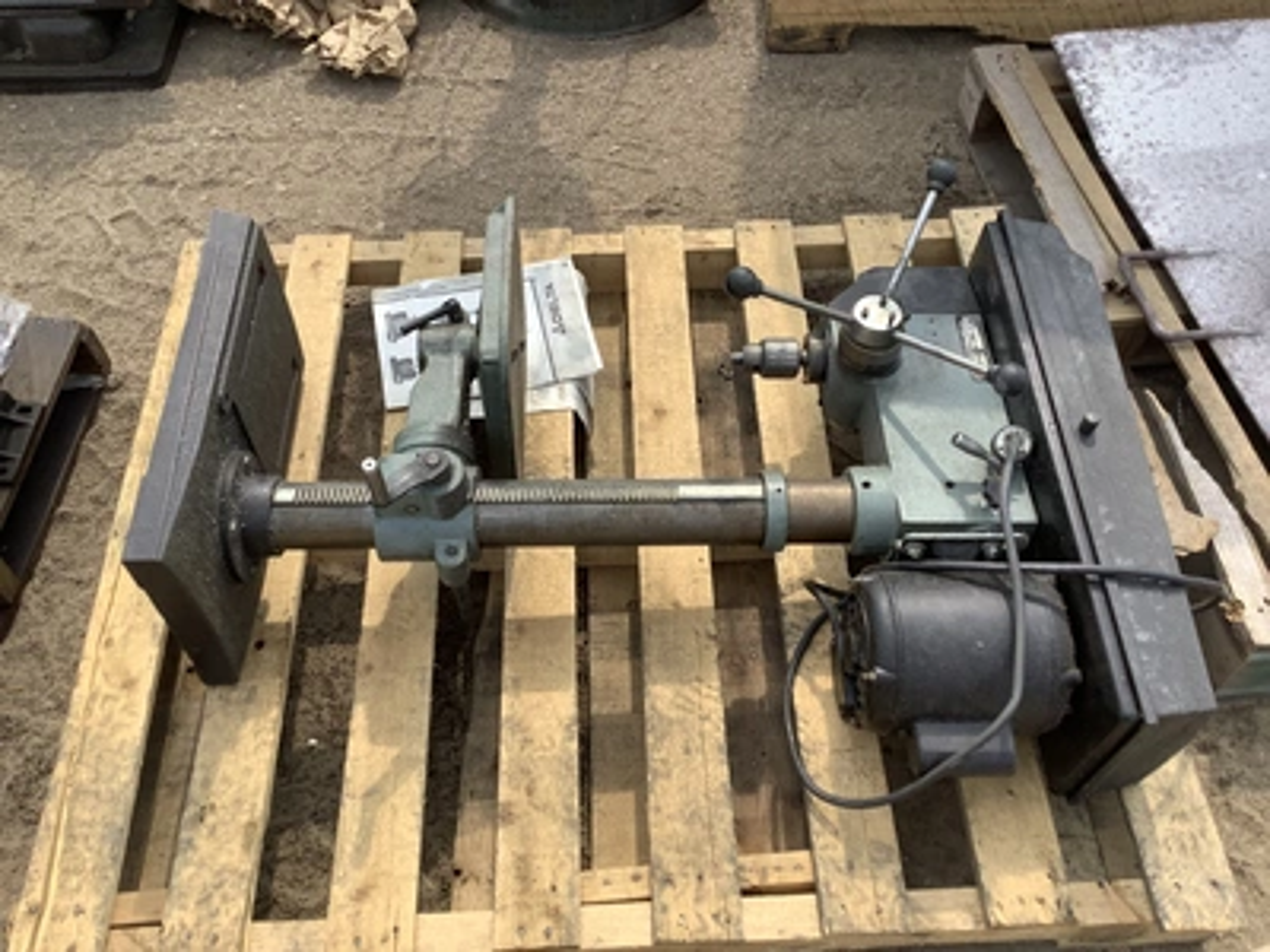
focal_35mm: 31
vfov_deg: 45.4
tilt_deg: -54.2
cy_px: 476
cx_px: 635
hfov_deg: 58.4
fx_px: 1137
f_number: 2.4
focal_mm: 3.3
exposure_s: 1/727
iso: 25
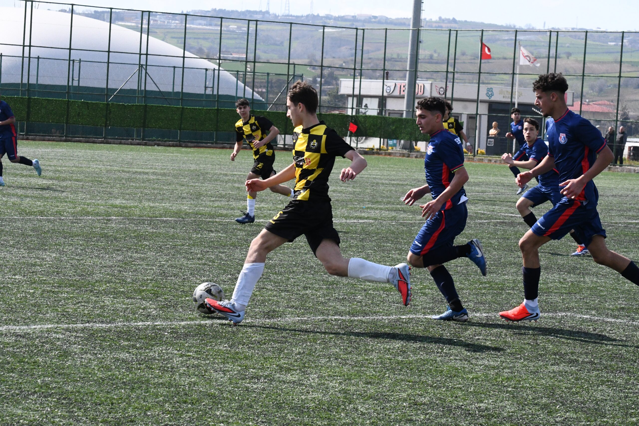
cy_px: 213
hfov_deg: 16.7
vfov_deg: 11.1
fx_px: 2183
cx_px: 320
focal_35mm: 123
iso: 3200
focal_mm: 82
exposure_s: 1/2500
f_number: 13
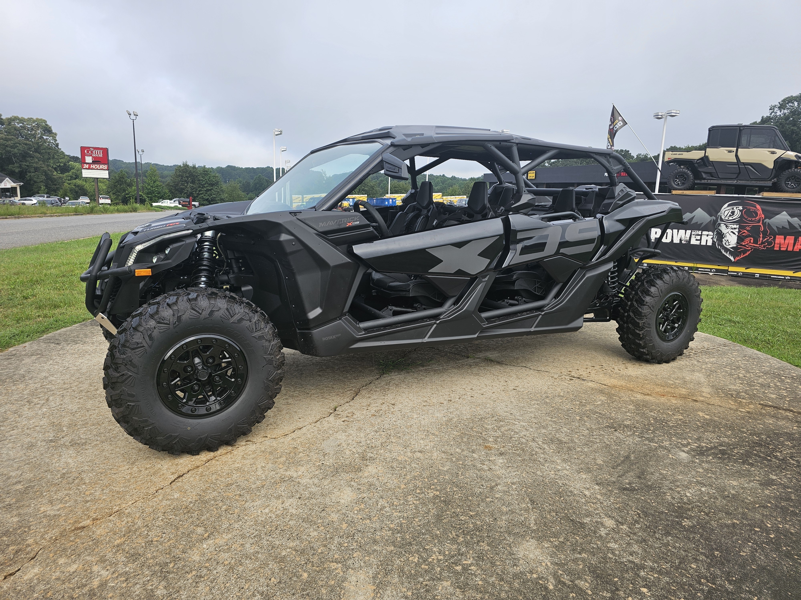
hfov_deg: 73.9
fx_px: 532
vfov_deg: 58.9
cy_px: 300
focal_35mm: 23
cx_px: 400
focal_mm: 6.3
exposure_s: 1/268
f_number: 1.7
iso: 10
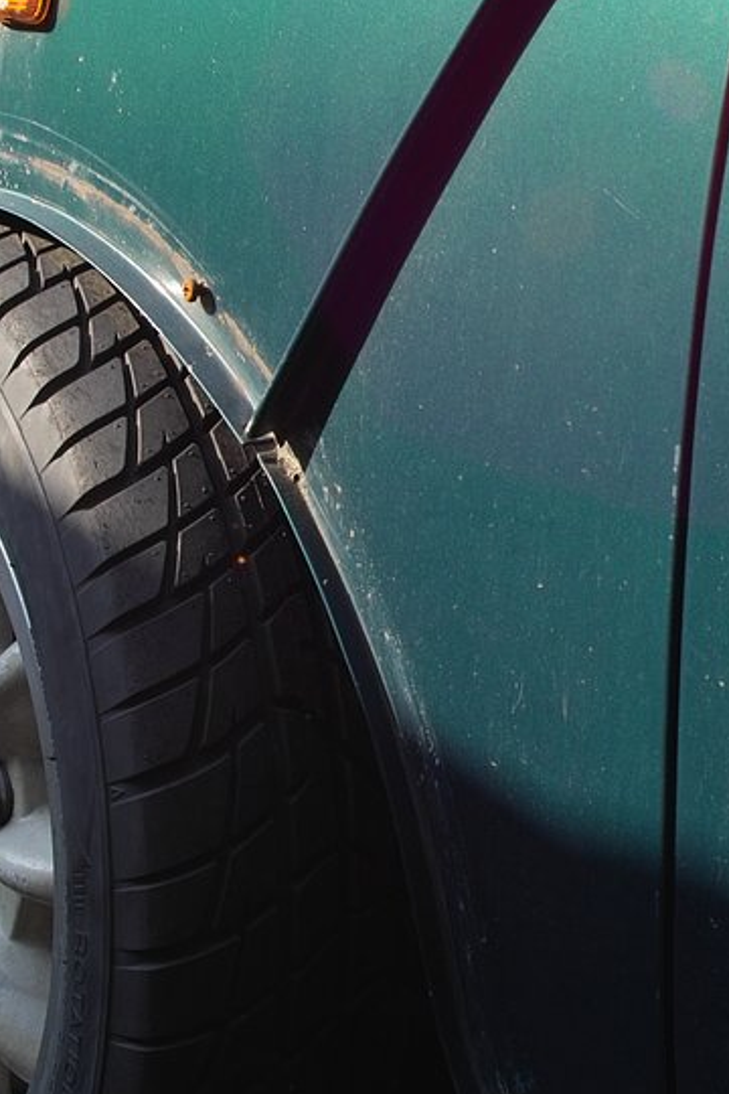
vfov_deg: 22.4
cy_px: 464
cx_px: 301
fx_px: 2764
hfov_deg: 15.0
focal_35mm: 91
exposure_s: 1/60
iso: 100
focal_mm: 28
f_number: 8
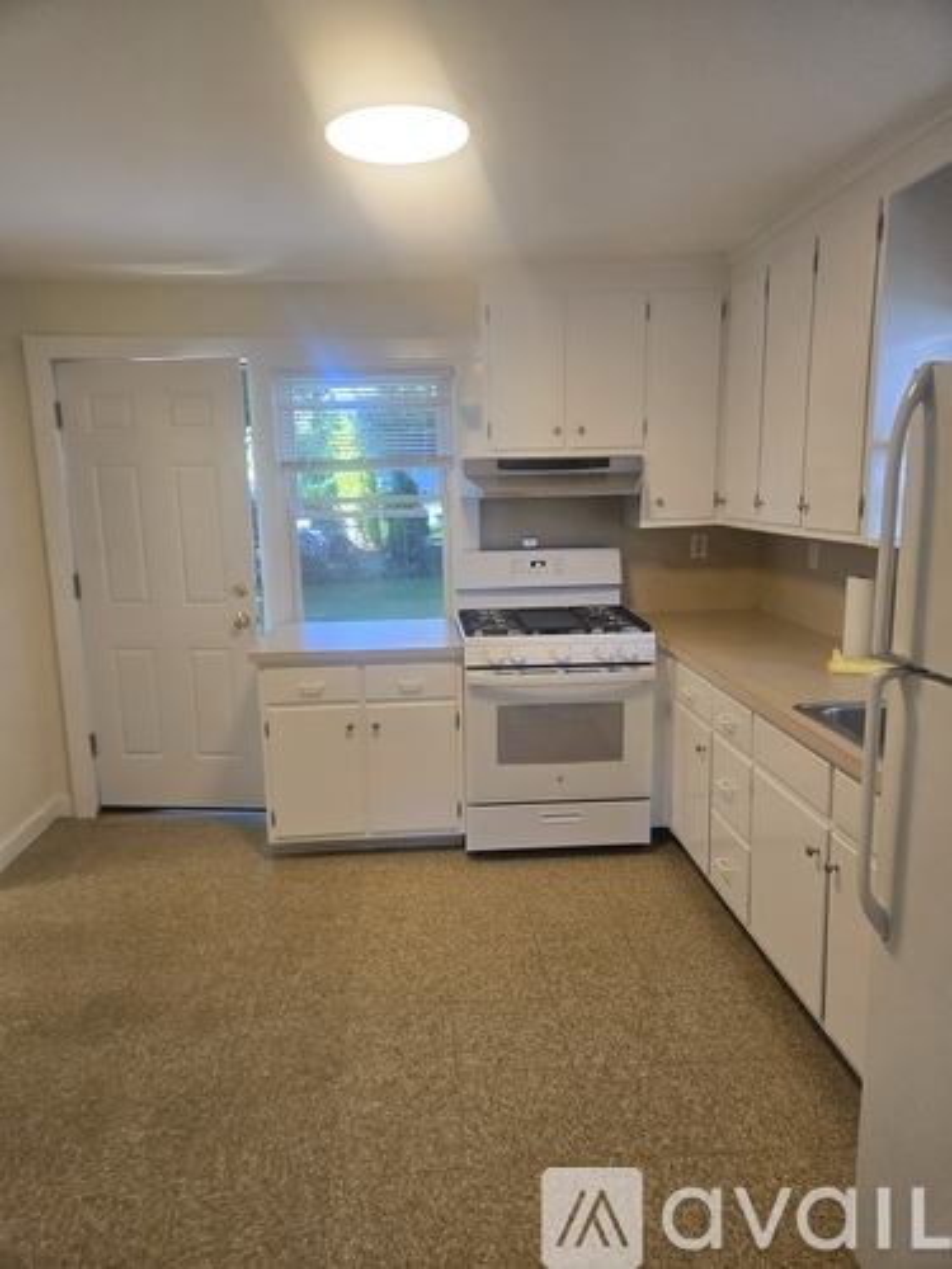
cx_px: 476
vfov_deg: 73.9
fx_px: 843
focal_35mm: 23
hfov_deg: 58.9
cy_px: 634
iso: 125
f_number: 1.8
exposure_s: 1/120
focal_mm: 5.4
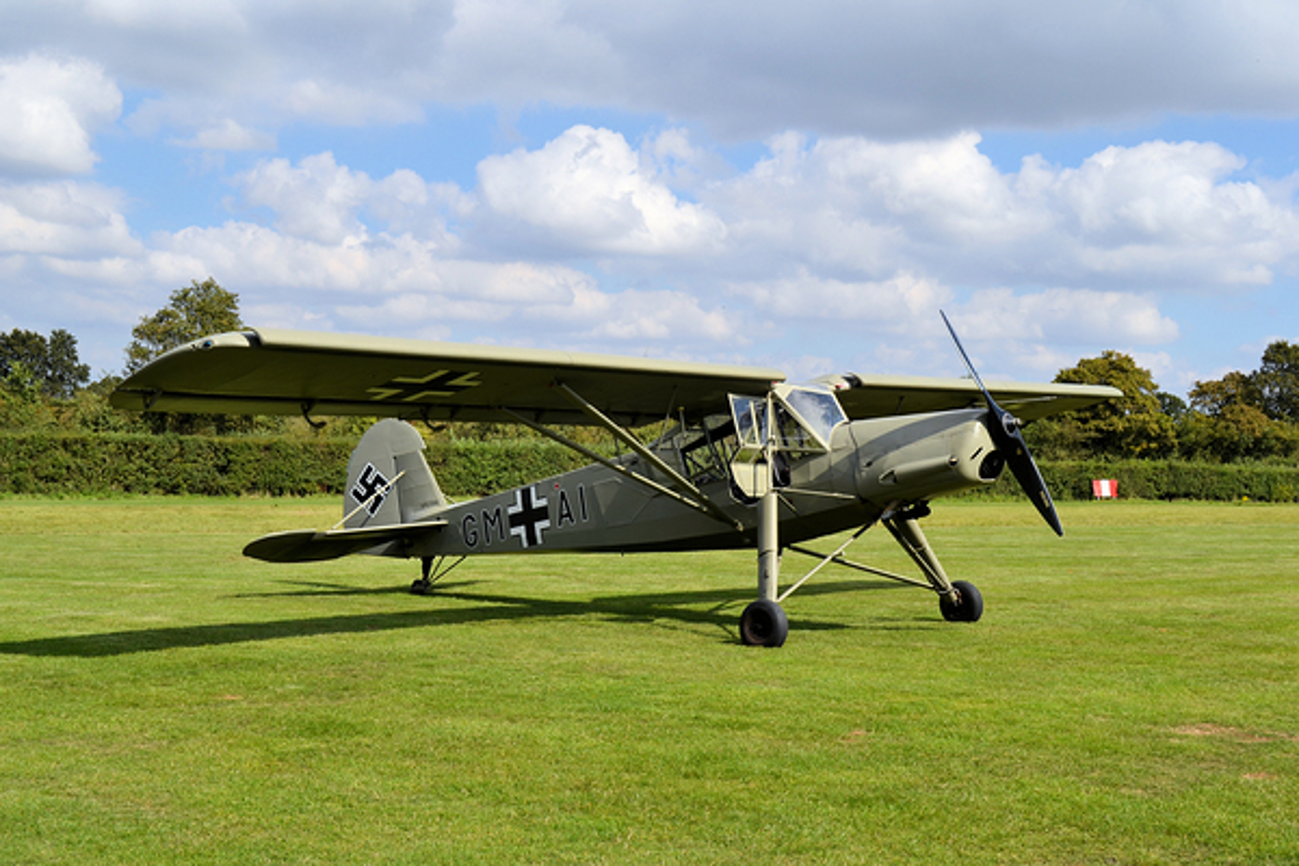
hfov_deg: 43.6
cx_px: 650
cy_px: 433
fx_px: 1624
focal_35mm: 45
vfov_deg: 29.9
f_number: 8
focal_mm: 30
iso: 100
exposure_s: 1/250
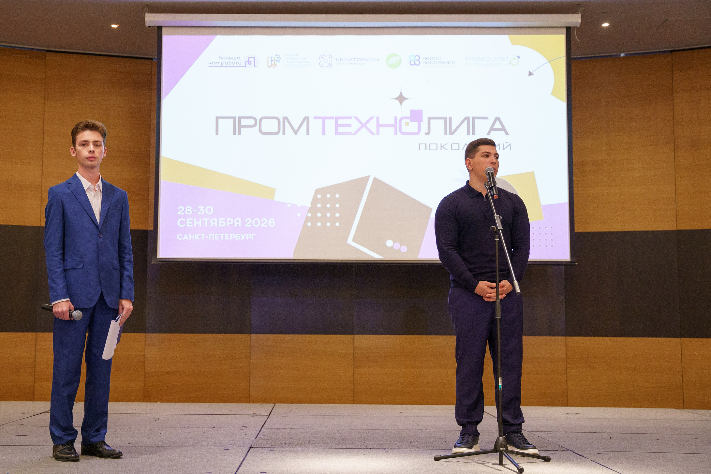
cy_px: 218
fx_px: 1027
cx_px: 299
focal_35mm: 52
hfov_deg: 38.1
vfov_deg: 26.0
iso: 4000
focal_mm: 44.3
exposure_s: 1/160
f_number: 3.2
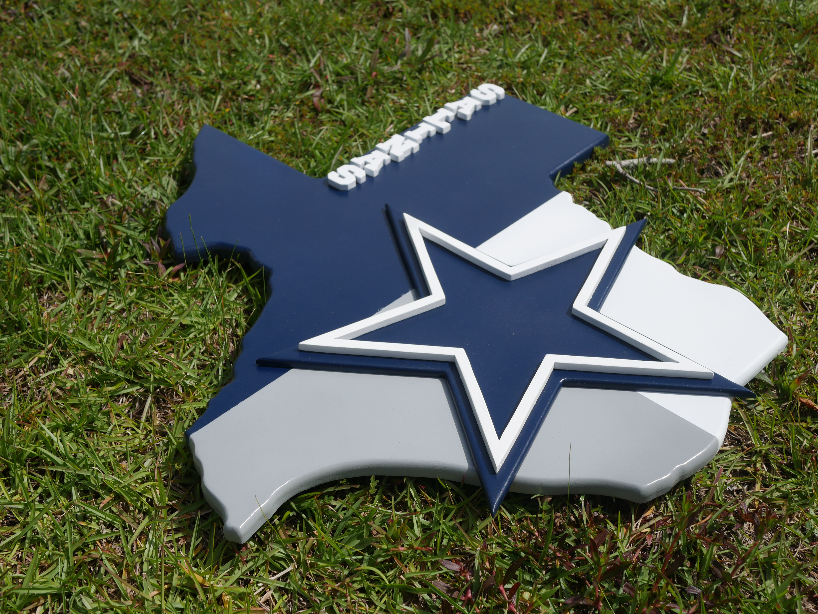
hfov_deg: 38.2
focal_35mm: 50
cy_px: 307
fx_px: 1182
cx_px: 409
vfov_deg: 29.1
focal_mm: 25
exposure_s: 1/1300
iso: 200
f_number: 5.6
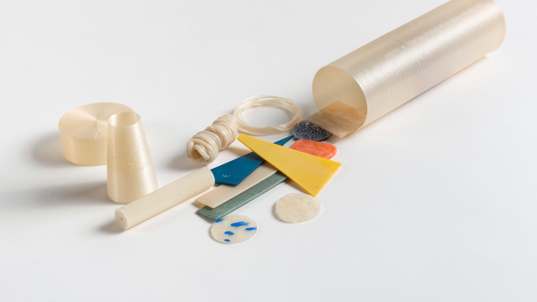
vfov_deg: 16.3
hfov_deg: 28.6
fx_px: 1054
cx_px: 266
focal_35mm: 74
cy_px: 131
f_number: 10
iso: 80
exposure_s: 1/125
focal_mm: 70
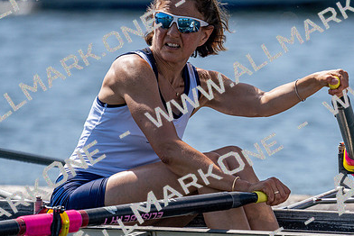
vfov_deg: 1.7
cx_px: 256
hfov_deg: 2.5
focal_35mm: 827
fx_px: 8138
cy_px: 130
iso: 320
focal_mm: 559
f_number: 6.3
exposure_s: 1/2000
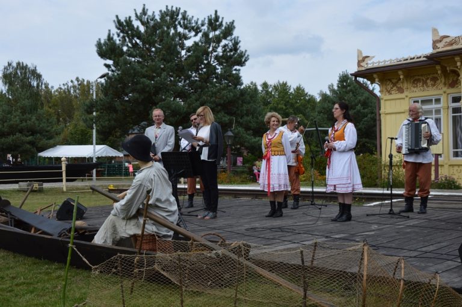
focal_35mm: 39
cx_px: 231
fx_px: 500
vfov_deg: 34.1
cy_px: 154
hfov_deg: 49.6
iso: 100
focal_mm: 26
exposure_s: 1/200
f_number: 7.1
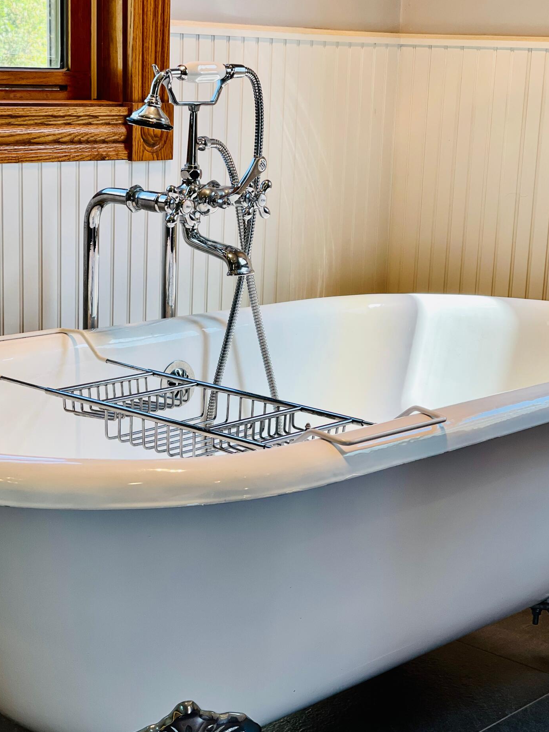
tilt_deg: -12.5
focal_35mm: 69
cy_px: 373
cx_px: 275
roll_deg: -2.3
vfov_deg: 28.2
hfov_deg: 21.3
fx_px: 1459
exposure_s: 1/120
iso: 40
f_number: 2.2
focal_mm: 7.5
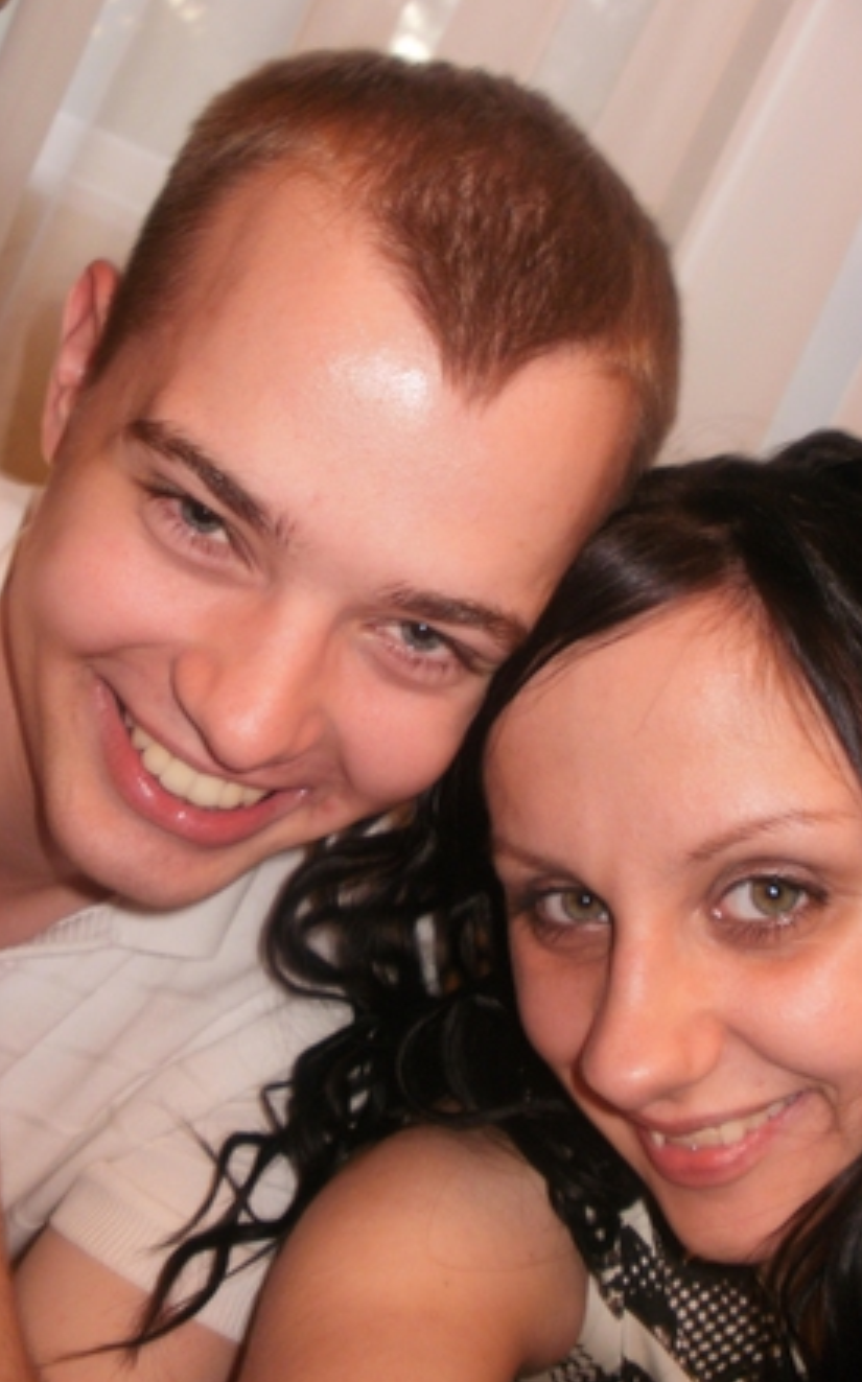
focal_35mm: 39
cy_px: 683
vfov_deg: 50.4
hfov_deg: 32.7
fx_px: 1468
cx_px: 360
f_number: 3.5
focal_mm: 6.3
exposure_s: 1/30
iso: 125
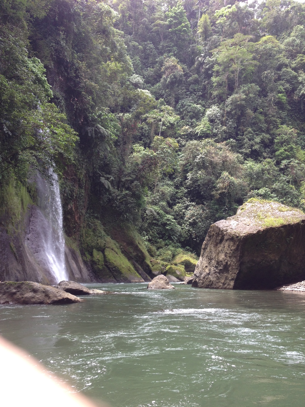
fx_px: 411
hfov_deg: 40.7
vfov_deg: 52.6
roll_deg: +0.2
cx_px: 152
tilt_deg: +9.0
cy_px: 204
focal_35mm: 35
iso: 50
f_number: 2.4
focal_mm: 4.28
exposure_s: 1/189
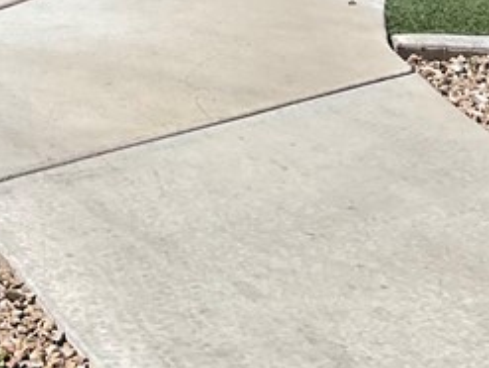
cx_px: 32
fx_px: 1698
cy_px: -388
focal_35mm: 120
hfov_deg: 16.1
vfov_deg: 11.1
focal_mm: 3
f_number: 1.8
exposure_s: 1/2427
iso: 16
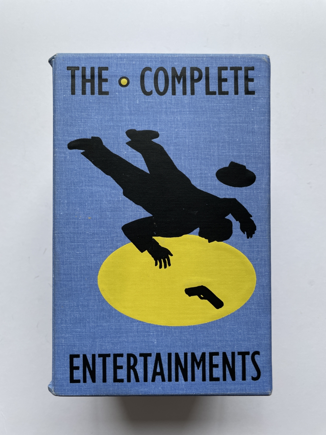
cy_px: 218
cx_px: 163
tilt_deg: -88.8
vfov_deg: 67.3
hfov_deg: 53.1
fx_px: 326
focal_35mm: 26
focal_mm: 4.2
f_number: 1.6
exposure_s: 1/354
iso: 32
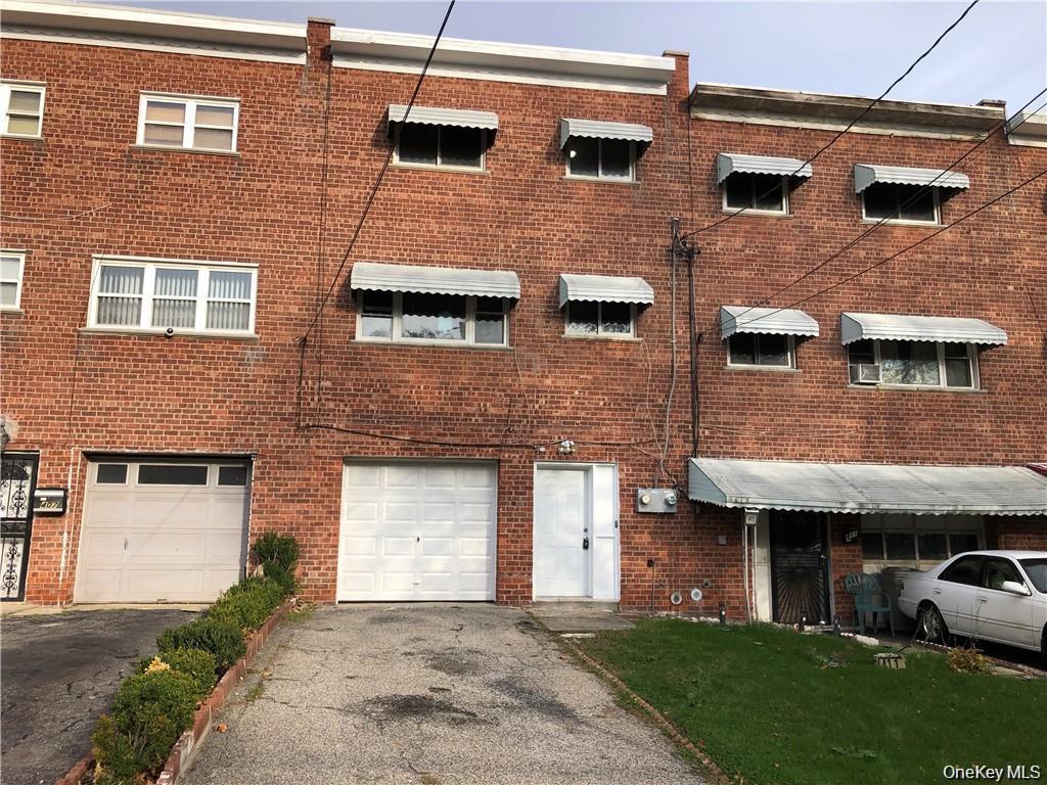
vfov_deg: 49.7
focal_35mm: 28
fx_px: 847
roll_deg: -0.9
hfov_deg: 63.4
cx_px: 524
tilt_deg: +11.2
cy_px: 392
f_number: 1.8
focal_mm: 3.99
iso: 20
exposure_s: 1/972
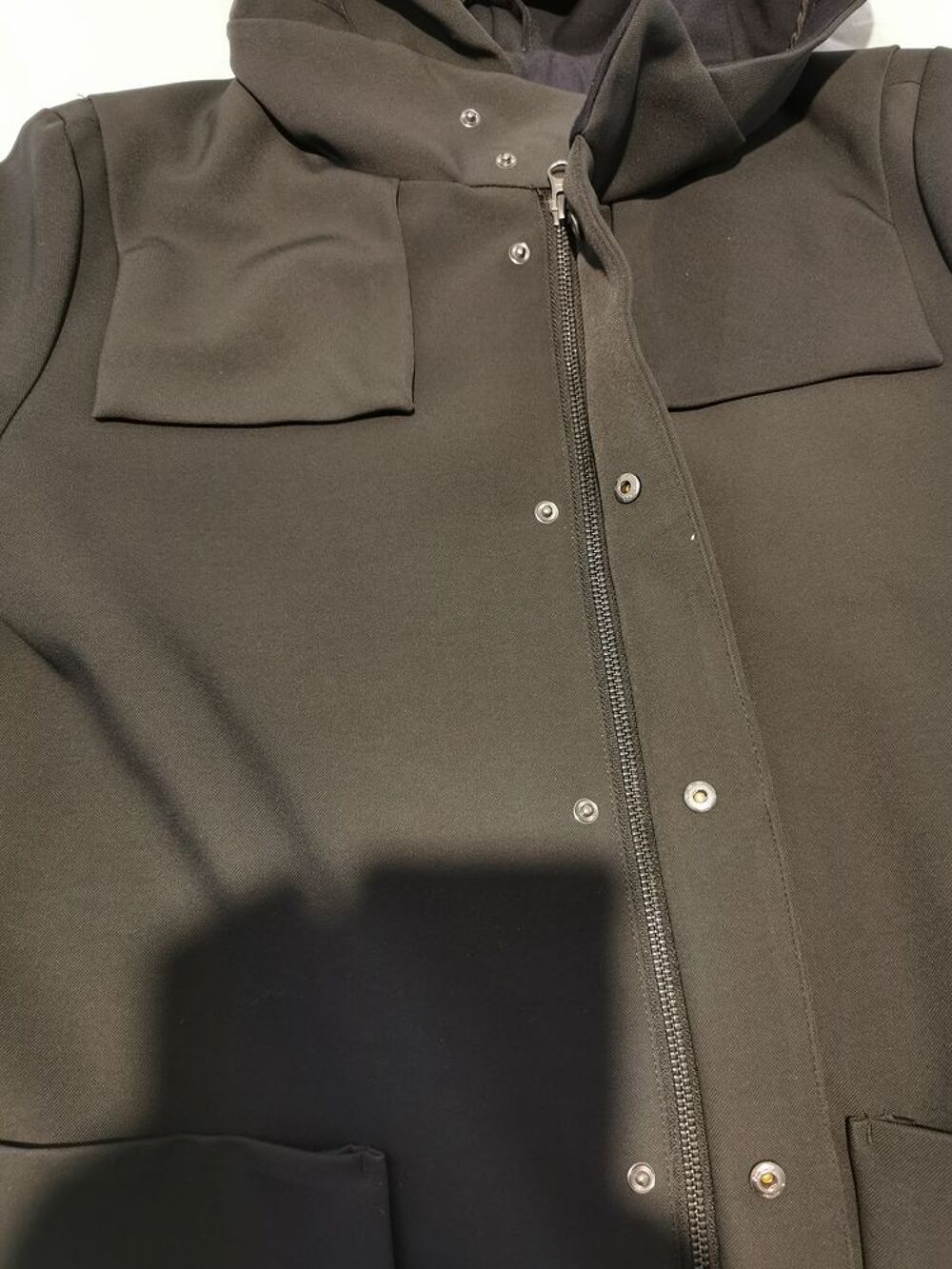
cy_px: 634
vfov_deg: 65.3
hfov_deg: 51.4
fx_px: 990
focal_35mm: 27
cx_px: 476
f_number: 1.6
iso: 320
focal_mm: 5.56
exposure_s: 1/40
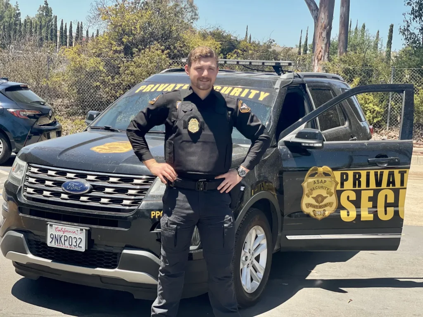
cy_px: 158
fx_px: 782
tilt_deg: -6.5
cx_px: 212
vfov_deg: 22.9
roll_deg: -4.8
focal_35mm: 64
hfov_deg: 30.3
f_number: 2.2
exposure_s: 1/479
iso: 32
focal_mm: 7.5
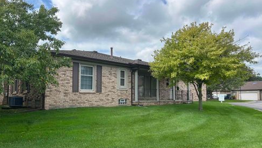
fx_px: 202
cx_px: 130
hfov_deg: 66.0
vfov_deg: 40.2
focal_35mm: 29
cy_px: 82
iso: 50
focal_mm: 5.7
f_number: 1.5
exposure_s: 1/3571
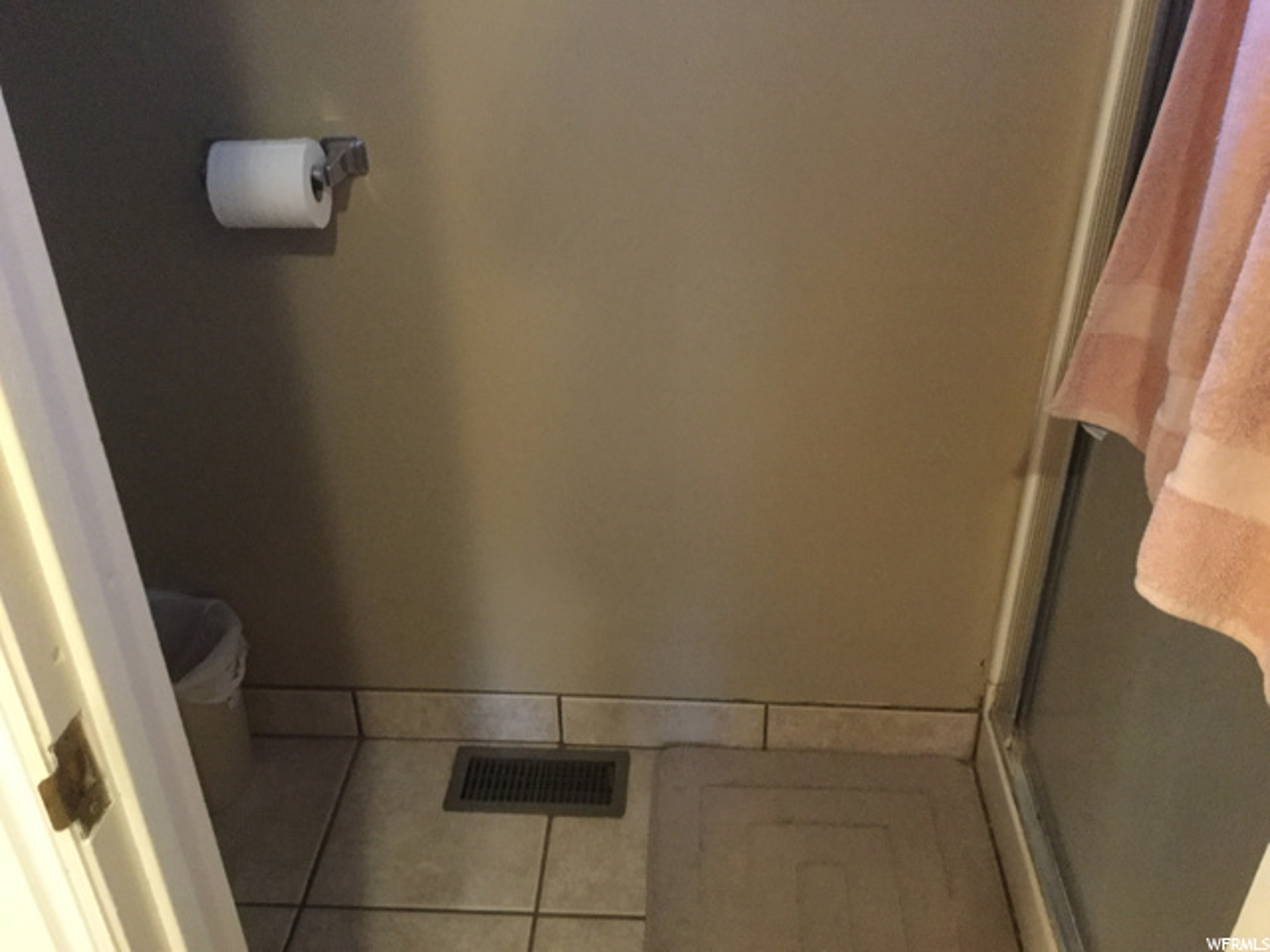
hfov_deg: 58.4
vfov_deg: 45.4
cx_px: 635
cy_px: 476
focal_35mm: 31
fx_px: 1137
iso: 400
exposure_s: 1/15
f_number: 2.4
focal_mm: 3.3
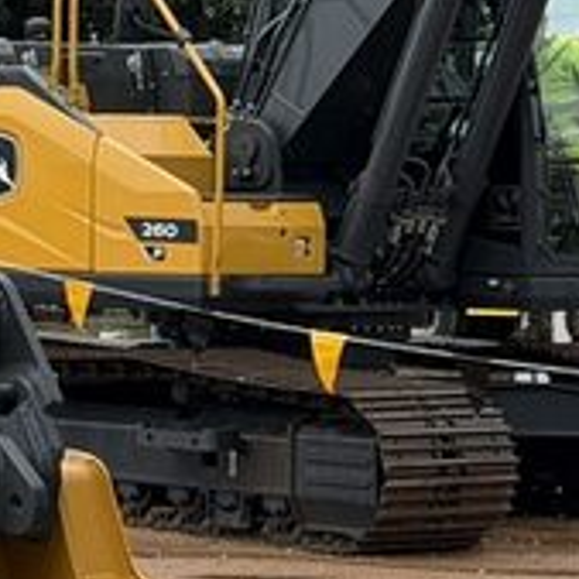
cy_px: 272
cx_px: -939
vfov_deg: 7.7
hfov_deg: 7.2
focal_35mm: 226
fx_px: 4277
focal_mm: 6.76
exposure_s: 1/1543
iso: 100
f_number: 1.78
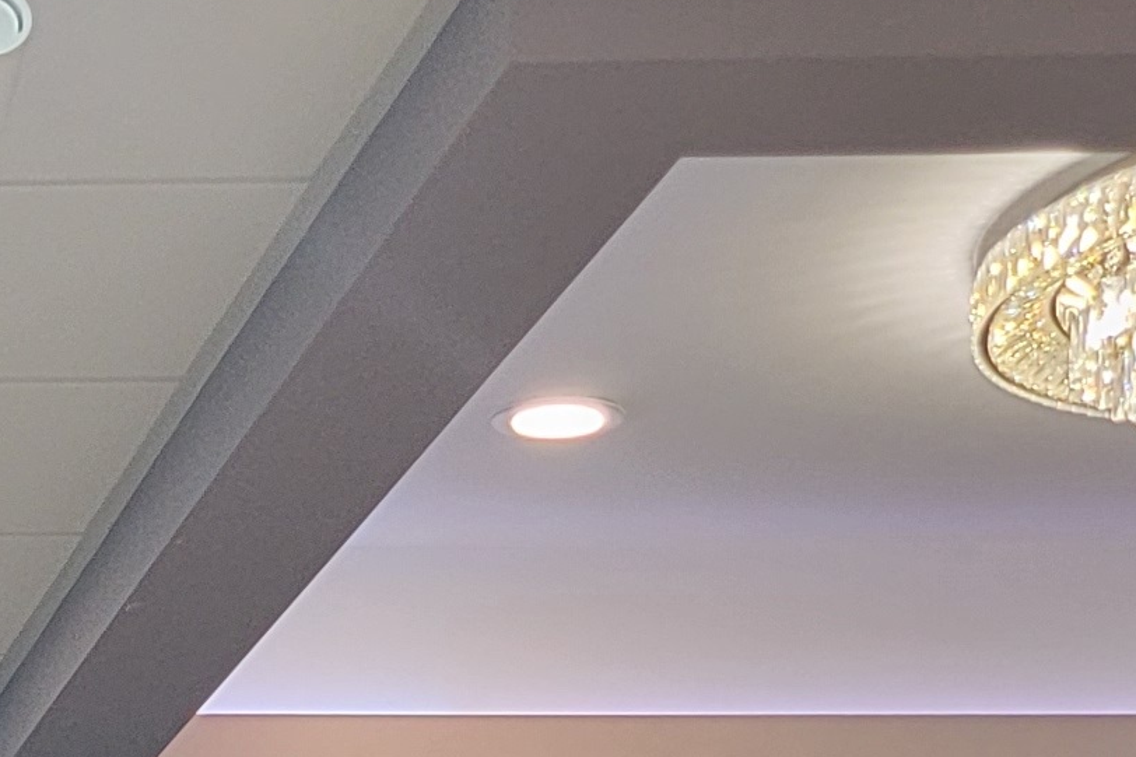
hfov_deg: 14.8
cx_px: -842
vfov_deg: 9.8
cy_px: 1854
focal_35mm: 123
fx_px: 3880
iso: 250
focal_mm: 6.7
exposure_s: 1/120
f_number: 1.8
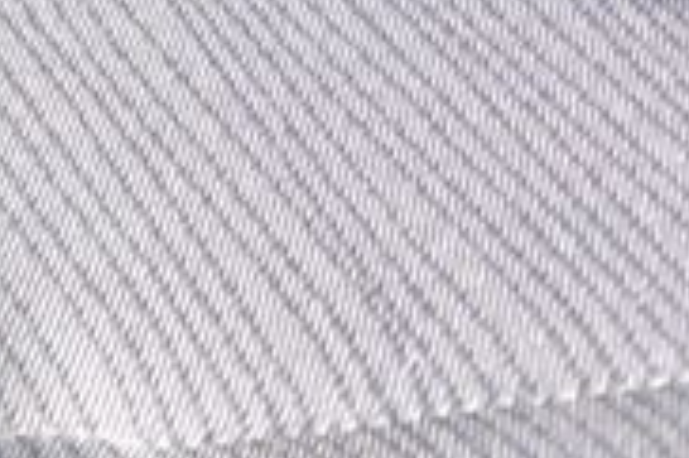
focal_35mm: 152
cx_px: -1200
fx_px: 2906
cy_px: -812
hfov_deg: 10.6
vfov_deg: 8.0
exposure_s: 1/125
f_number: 3.5
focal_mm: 10
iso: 360
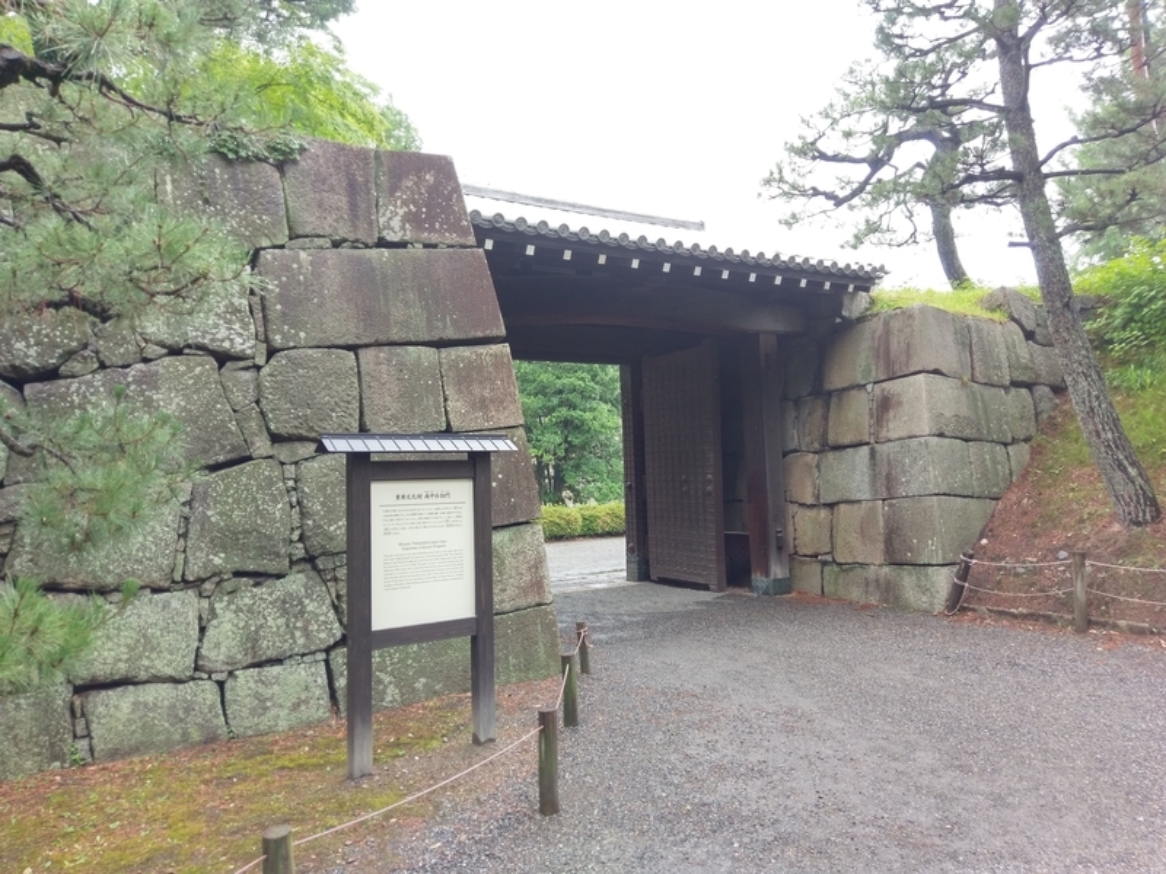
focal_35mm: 26
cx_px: 583
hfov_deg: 67.3
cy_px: 437
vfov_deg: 53.1
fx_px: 876
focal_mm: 4.58
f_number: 1.8
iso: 160
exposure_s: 1/30
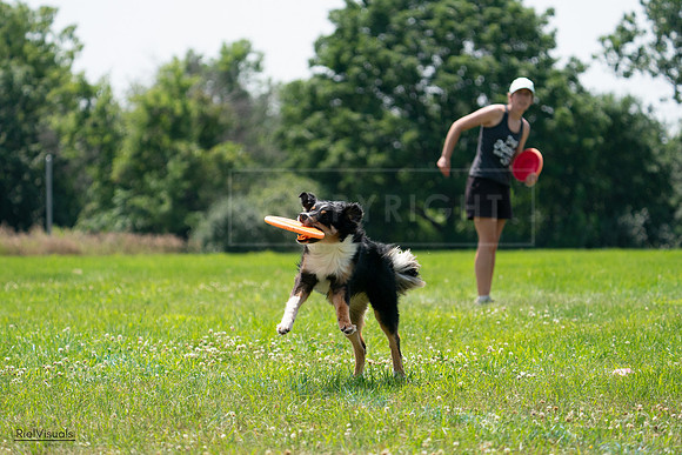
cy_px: 228
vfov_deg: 6.7
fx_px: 3879
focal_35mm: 205
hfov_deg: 10.0
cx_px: 341
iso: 1000
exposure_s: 1/4000
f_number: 5.6
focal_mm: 200
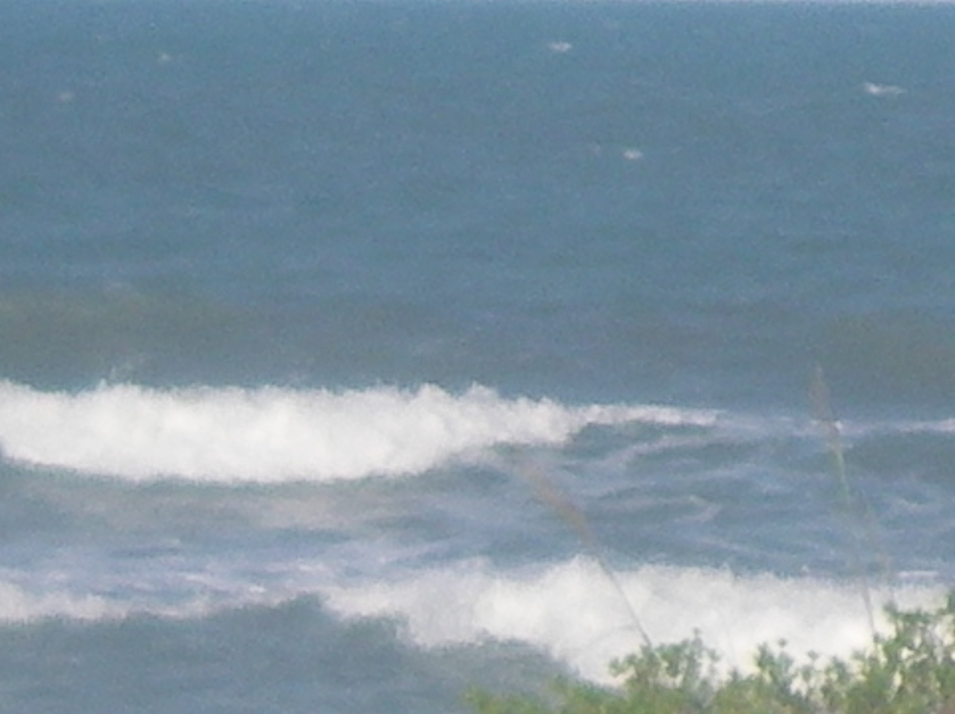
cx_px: 1837
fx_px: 18415
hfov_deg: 3.0
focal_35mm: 668
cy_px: 748
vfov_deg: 2.2
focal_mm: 18.9
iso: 64
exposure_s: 1/500
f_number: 4
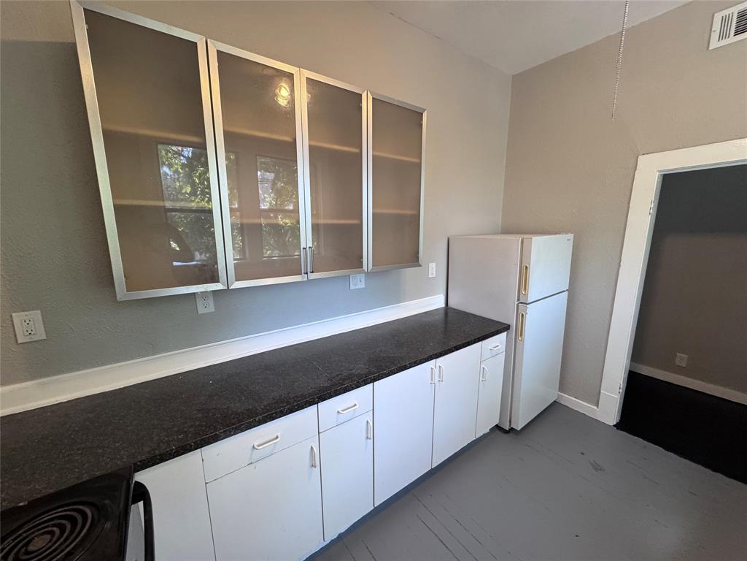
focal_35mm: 14
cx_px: 374
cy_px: 280
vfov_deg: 85.7
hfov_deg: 102.1
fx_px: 302
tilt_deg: -10.1
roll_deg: -0.1
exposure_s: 1/120
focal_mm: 2.22
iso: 200
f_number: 2.2
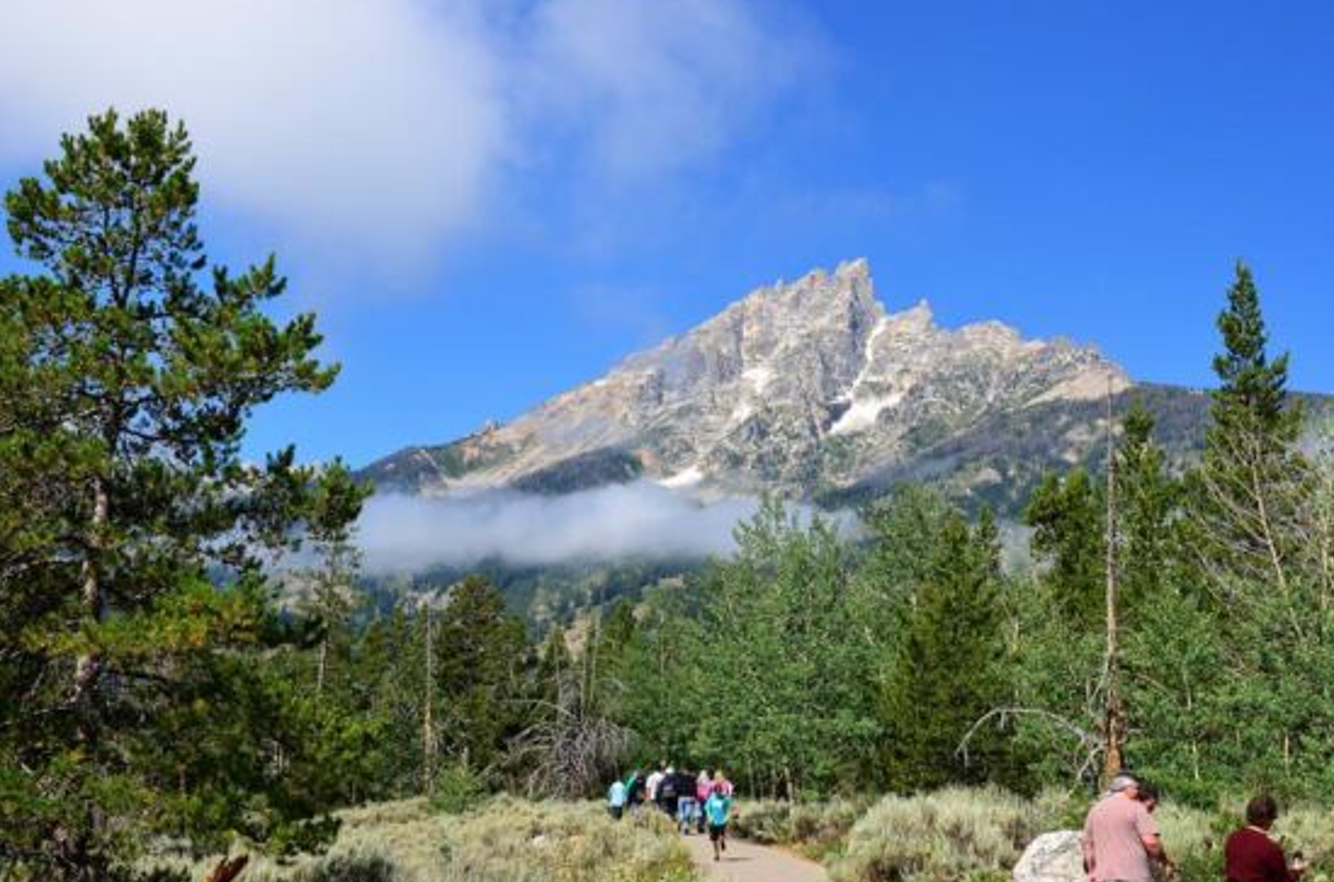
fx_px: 1552
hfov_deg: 46.5
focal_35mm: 42
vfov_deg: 31.7
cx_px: 700
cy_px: 419
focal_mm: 24
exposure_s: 1/400
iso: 200
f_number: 10
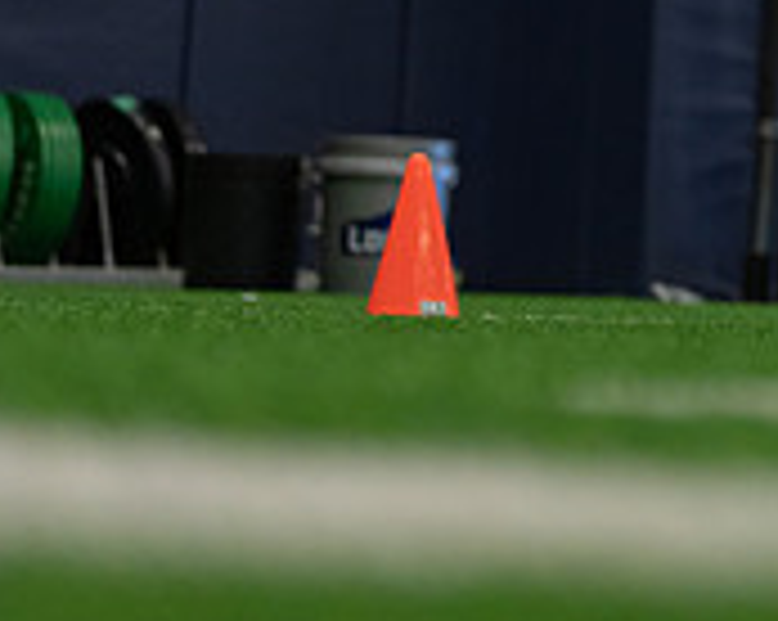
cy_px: -284
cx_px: 1115
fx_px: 3933
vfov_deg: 8.8
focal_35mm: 171
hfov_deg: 10.9
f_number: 1.6
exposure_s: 1/1000
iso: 1000
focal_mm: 50
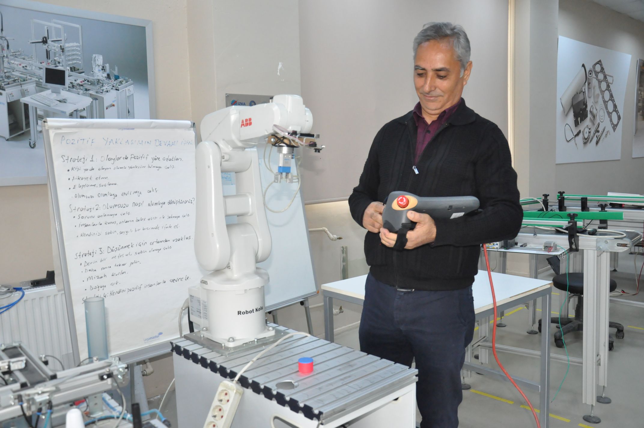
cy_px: 214
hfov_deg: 59.6
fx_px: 563
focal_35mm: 32
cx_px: 322
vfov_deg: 41.6
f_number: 5
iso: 2000
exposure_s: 1/100
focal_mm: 21
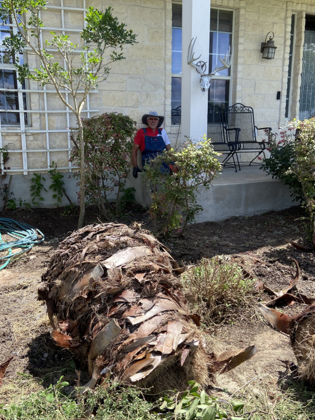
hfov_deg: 44.1
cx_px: 142
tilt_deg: -11.4
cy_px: 208
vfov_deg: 56.8
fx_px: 388
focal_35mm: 32
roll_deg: +0.0
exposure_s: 1/1025
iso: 32
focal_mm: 4.25
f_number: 1.8
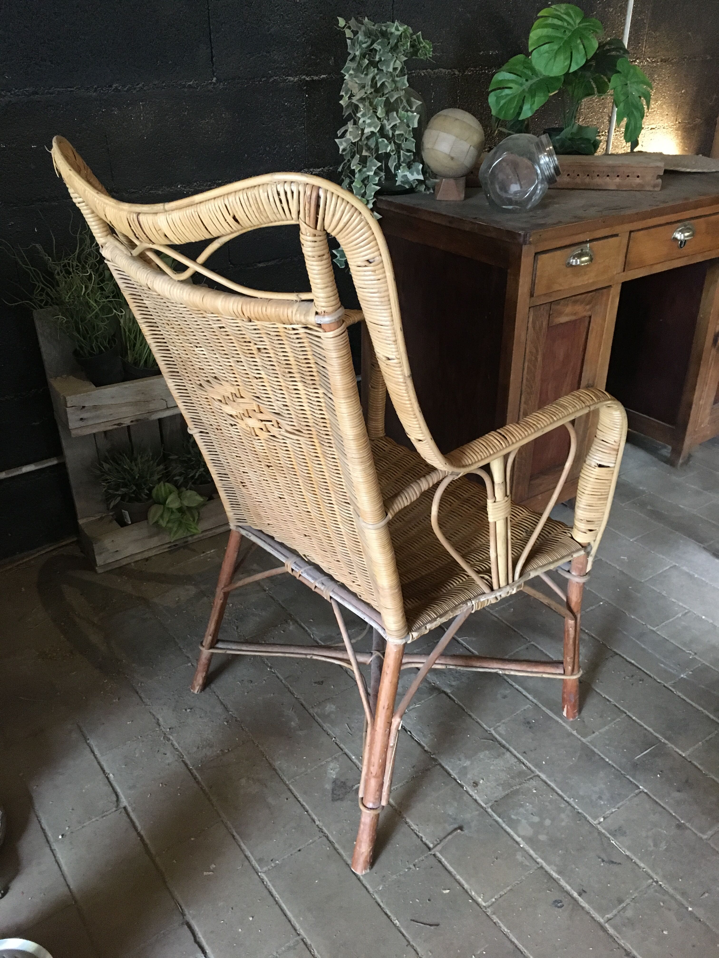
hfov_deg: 48.2
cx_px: 360
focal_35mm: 29
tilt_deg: -30.1
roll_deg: +1.0
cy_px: 479
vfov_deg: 61.7
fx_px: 803
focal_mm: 4.15
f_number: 2.2
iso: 250
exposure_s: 1/17
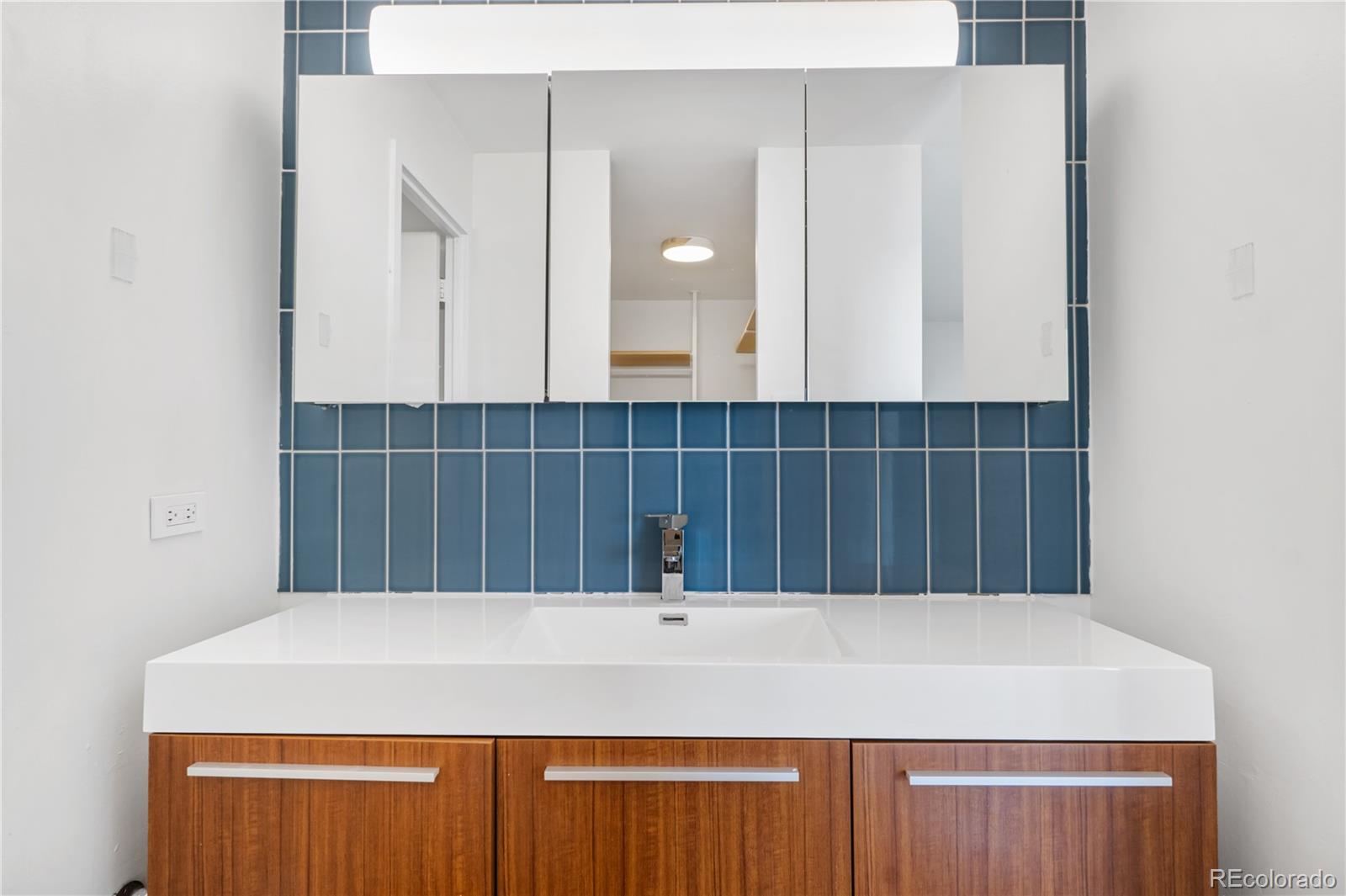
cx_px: 673
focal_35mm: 18
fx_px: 673
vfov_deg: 67.3
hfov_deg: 90.0
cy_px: 448
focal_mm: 12
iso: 400
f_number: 9
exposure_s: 1/5
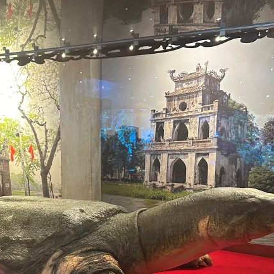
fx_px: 439
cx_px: 65
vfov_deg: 34.4
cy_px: 180
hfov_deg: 33.9
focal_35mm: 49
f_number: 1.78
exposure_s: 1/59
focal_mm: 6.86
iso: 400
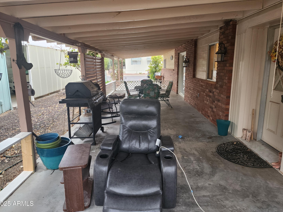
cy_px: 103
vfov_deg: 56.8
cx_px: 144
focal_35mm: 24
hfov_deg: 71.6
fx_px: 196
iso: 200
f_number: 1.8
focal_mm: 6.4
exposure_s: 1/180
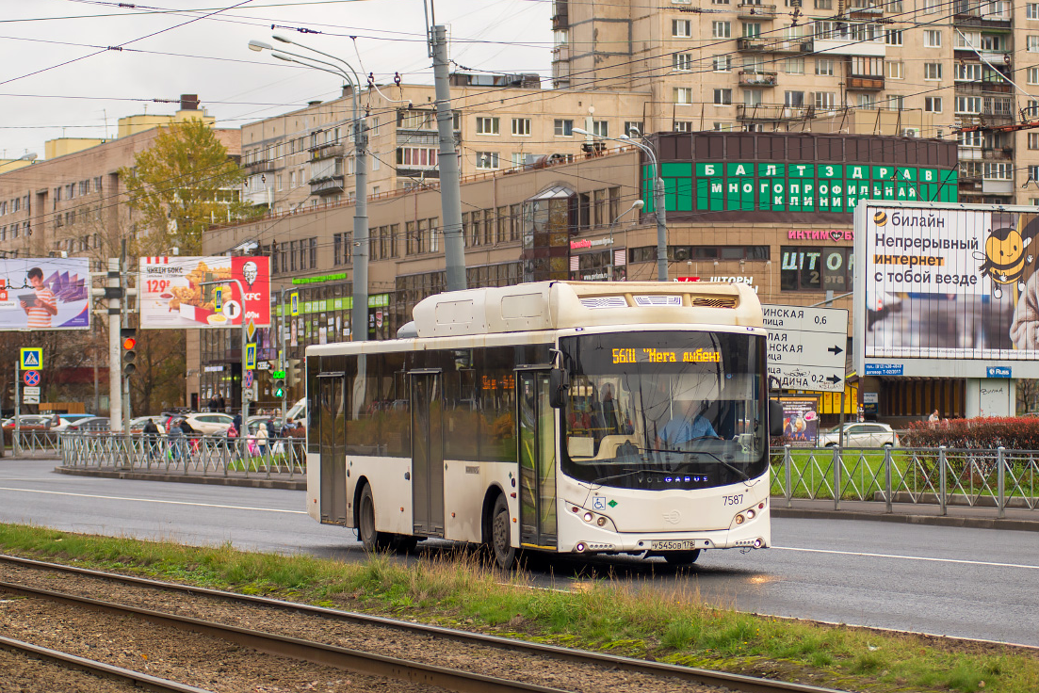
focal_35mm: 87
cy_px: 359
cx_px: 548
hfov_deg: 23.4
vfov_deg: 15.7
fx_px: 2511
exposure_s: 1/800
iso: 200
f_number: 4.5
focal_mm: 80
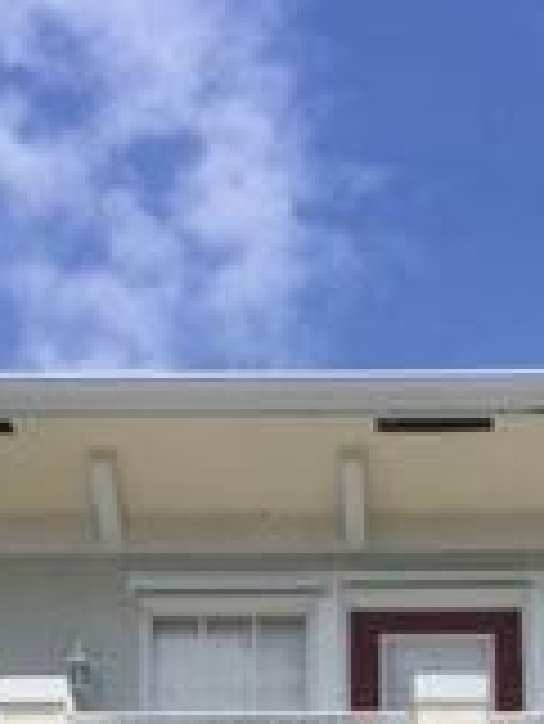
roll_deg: +1.4
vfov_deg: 14.6
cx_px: 405
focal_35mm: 115
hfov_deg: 12.9
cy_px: 1367
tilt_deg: +16.7
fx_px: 2406
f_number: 2.2
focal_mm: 4.15
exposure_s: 1/2639
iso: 32
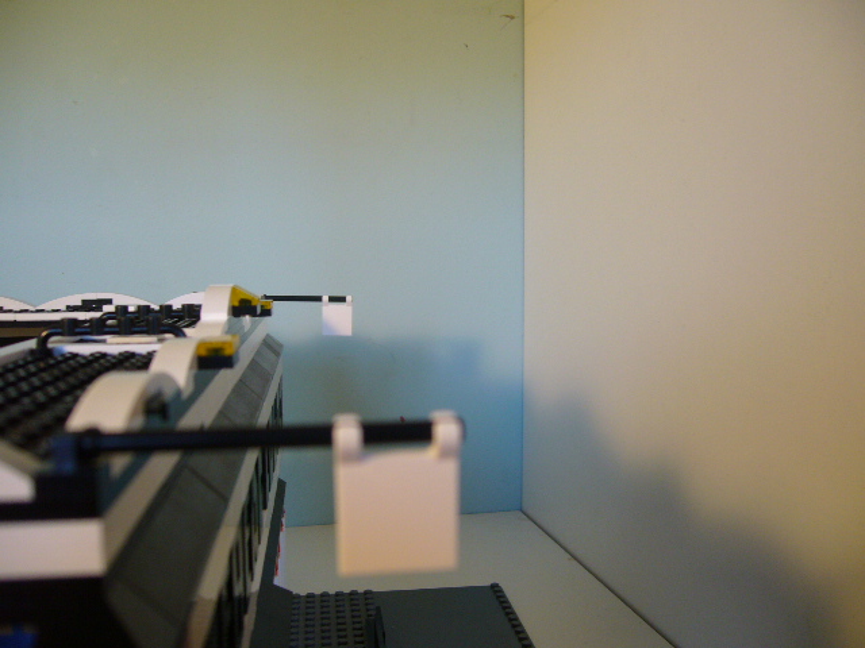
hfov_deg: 52.6
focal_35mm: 35
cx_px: 432
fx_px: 875
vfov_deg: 40.7
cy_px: 324
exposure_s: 1/30
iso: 100
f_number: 2.8
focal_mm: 5.8
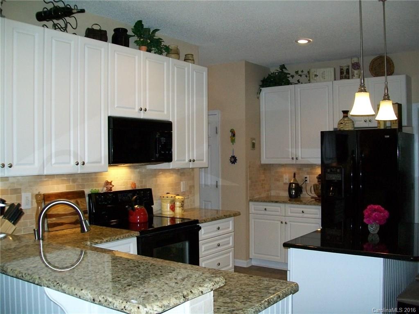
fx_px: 436
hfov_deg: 51.4
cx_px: 210
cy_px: 157
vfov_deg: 39.7
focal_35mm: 36
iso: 160
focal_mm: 6
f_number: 2.7
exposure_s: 1/60
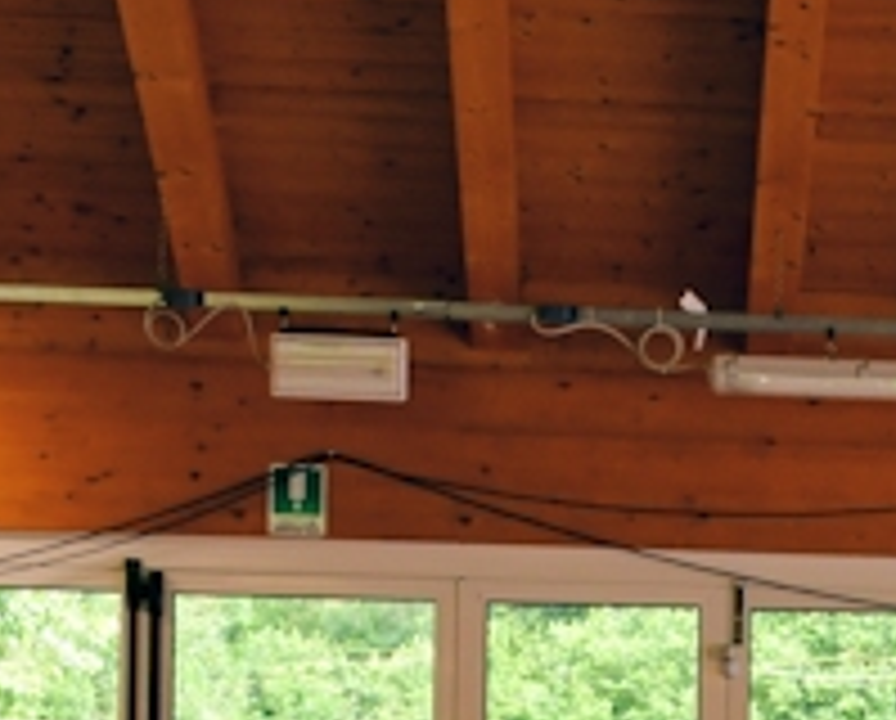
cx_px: 1189
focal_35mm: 128
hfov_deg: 14.3
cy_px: 929
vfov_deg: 11.8
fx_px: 3401
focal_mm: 23
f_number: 5
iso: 400
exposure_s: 1/250
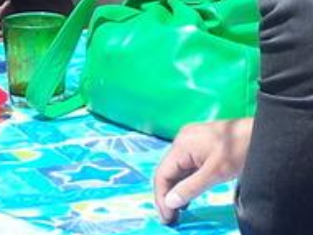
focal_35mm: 341
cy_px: -186
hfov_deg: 5.8
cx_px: 100
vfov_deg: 4.3
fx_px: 3087
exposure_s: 1/250
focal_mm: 13.7
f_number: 3.2
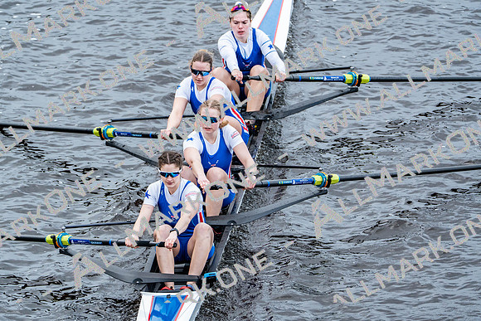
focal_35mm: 456
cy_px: 160
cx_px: 240
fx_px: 6094
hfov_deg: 4.5
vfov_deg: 3.0
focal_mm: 456
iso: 1600
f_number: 6.3
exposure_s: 1/1250
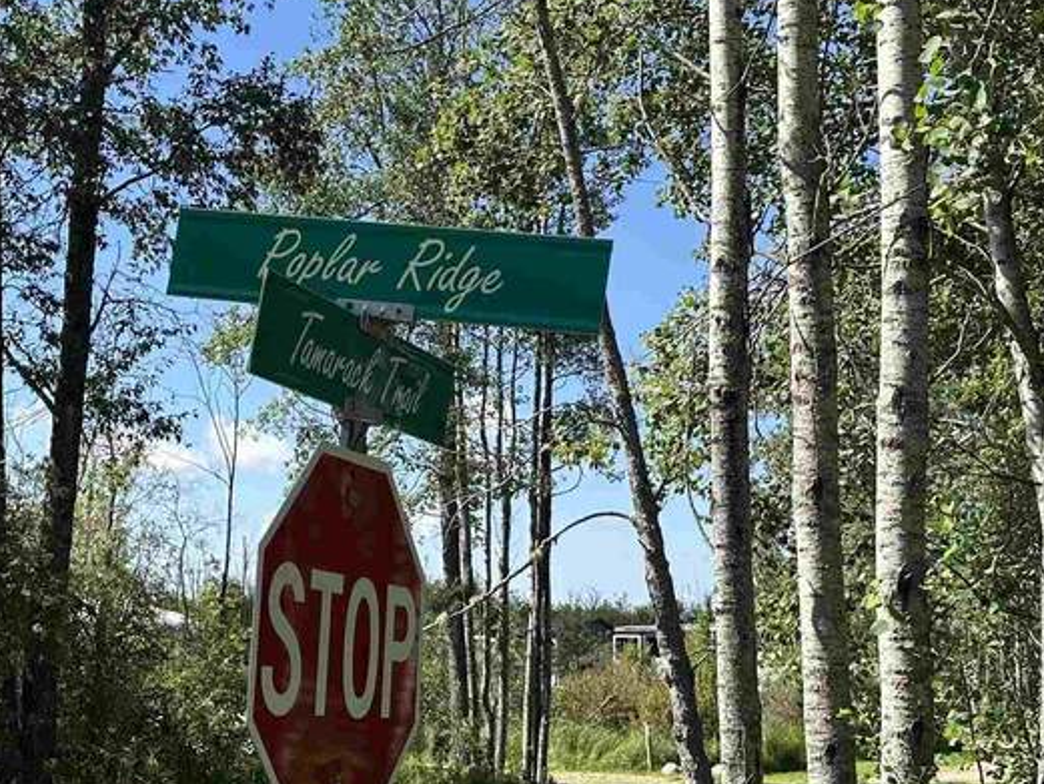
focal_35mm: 59
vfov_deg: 24.8
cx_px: 469
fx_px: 1780
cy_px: 451
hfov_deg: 32.7
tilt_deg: +5.9
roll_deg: -1.3
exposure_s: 1/1812
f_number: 1.78
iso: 80
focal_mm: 6.86
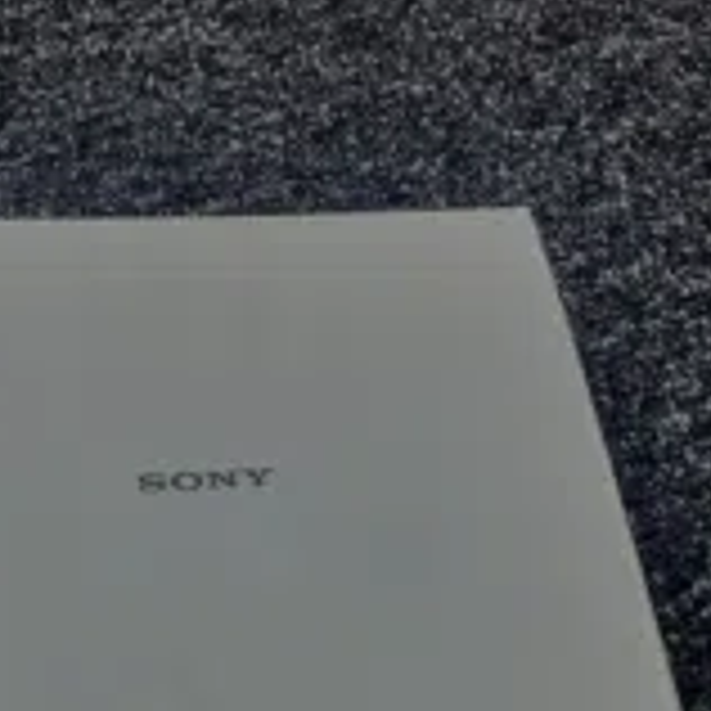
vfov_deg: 25.3
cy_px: 693
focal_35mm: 65
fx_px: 1510
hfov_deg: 26.4
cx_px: 252
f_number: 1.8
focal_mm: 3
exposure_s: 1/50
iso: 160
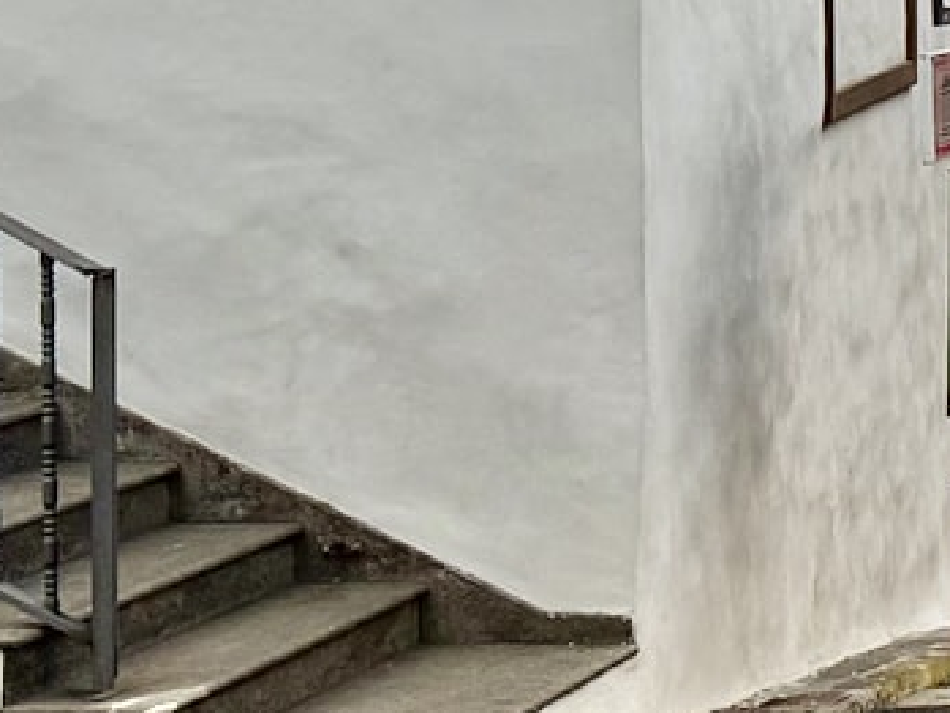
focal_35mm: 132
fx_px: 3624
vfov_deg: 10.9
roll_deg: -0.2
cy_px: -313
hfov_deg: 11.7
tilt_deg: +0.4
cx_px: 2420
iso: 80
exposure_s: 1/1106
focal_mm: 6.76
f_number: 1.78
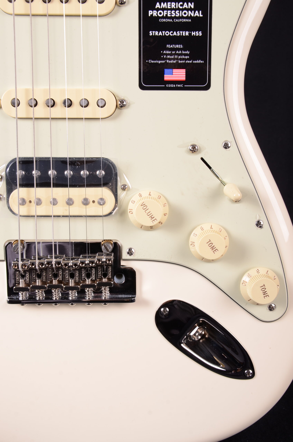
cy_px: 221
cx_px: 146
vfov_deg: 41.2
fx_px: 589
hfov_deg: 28.0
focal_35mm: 48
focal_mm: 32
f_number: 13
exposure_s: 1/200
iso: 200
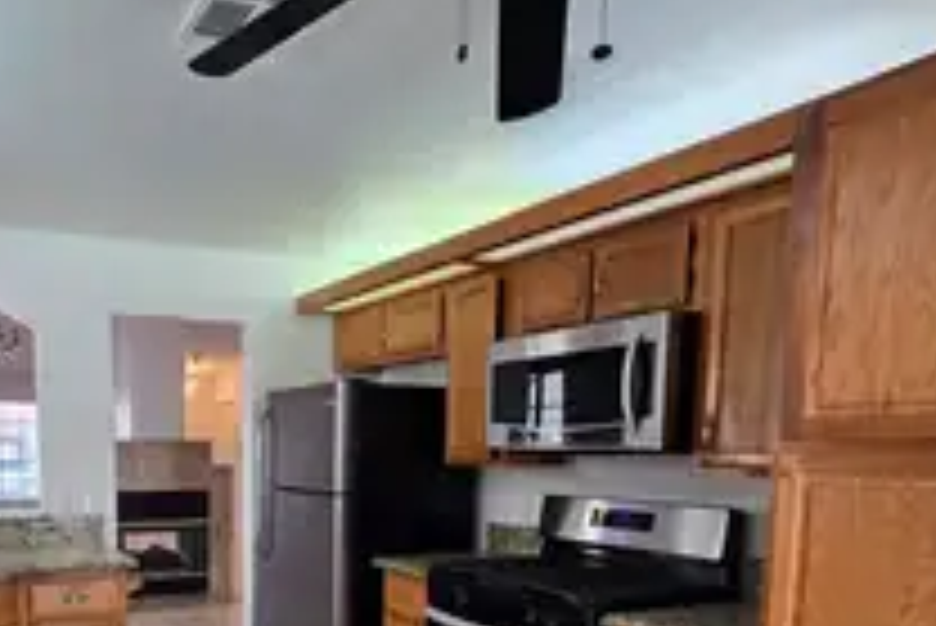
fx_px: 676
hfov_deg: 63.8
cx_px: 198
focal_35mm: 26
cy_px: 522
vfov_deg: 46.4
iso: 80
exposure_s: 1/60
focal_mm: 2.2
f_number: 2.2
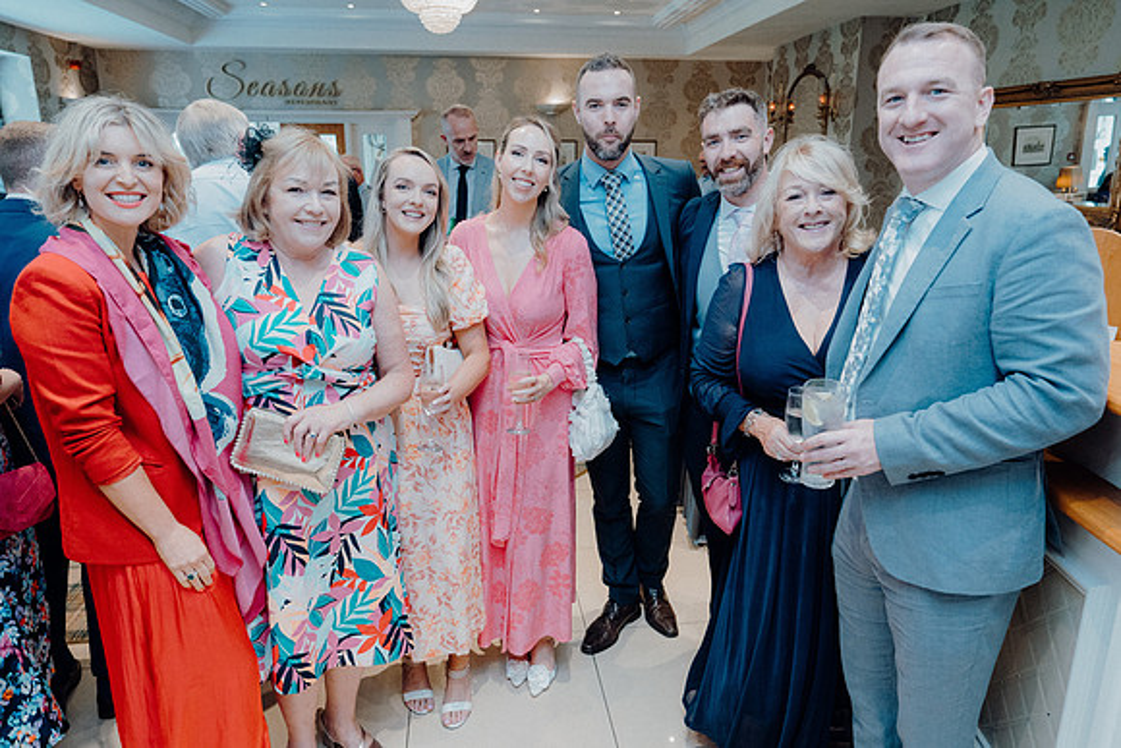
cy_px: 374
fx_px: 747
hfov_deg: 73.7
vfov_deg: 53.2
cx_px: 560
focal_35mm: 24
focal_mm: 24
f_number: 3.5
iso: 2500
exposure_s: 1/160
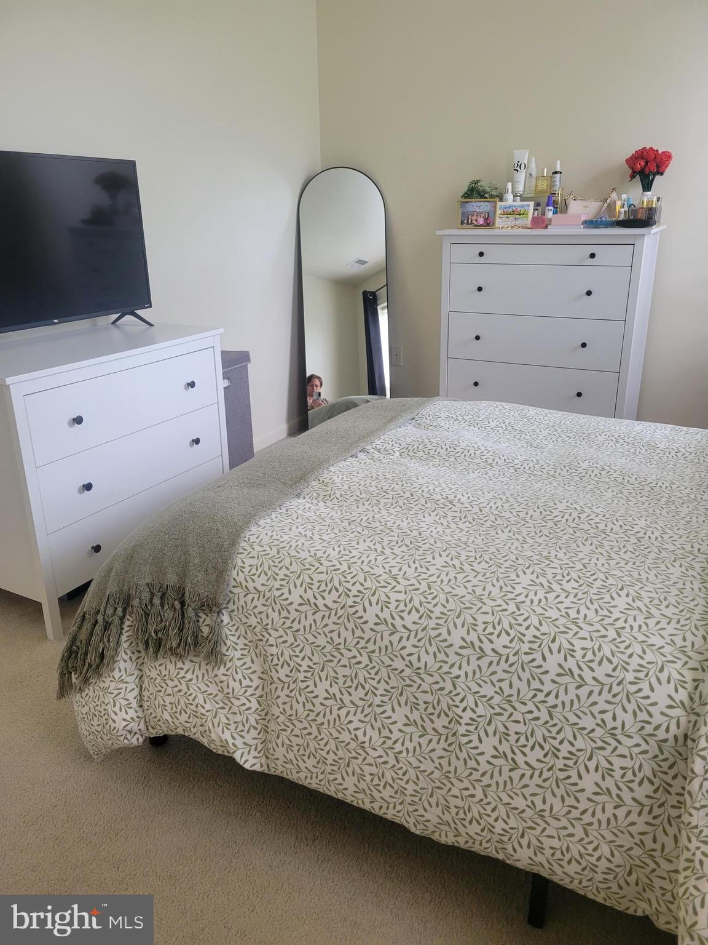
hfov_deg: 53.1
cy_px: 472
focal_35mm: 26
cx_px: 354
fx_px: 709
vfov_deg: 67.3
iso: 250
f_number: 1.8
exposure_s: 1/120
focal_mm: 5.4
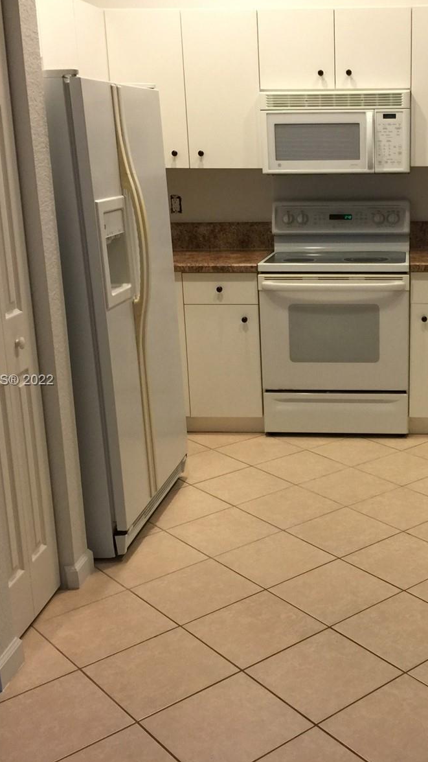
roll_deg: +0.6
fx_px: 868
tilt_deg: -16.2
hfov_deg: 27.0
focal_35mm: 43
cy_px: 381
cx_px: 365
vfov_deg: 47.4
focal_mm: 4.15
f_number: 2.2
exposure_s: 1/15
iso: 80
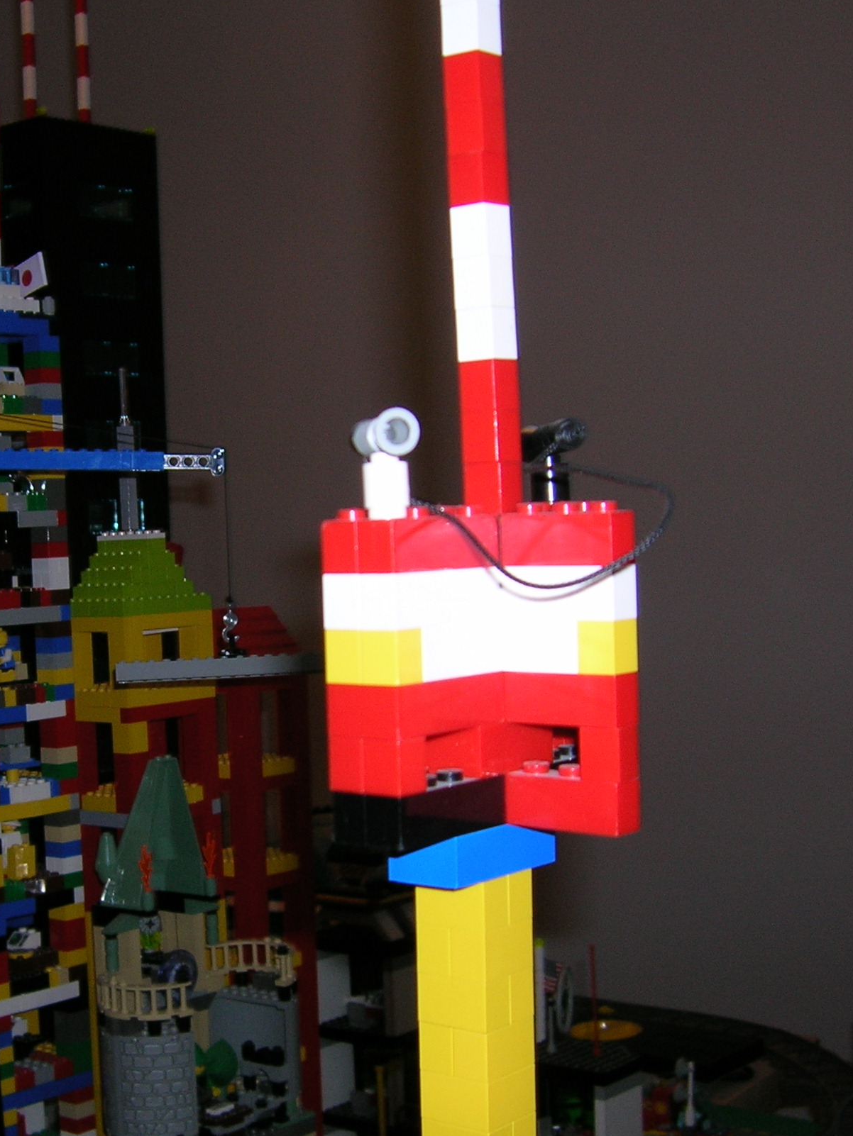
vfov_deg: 34.9
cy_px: 642
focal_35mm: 55
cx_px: 186
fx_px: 1807
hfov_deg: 26.1
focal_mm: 5.7
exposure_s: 1/60.1
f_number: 2.9
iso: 50
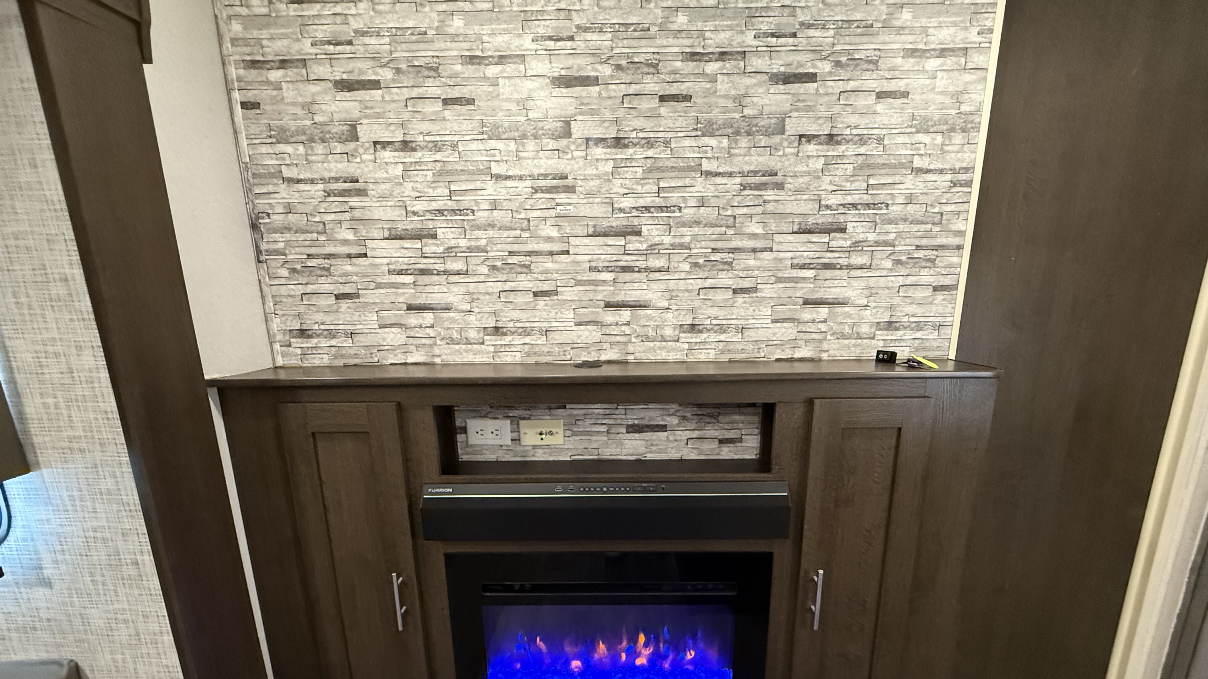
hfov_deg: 99.4
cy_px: 415
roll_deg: +1.3
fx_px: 512
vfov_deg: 66.3
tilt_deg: -11.8
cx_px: 619
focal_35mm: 16
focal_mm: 2.22
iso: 800
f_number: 2.2
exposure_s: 1/60
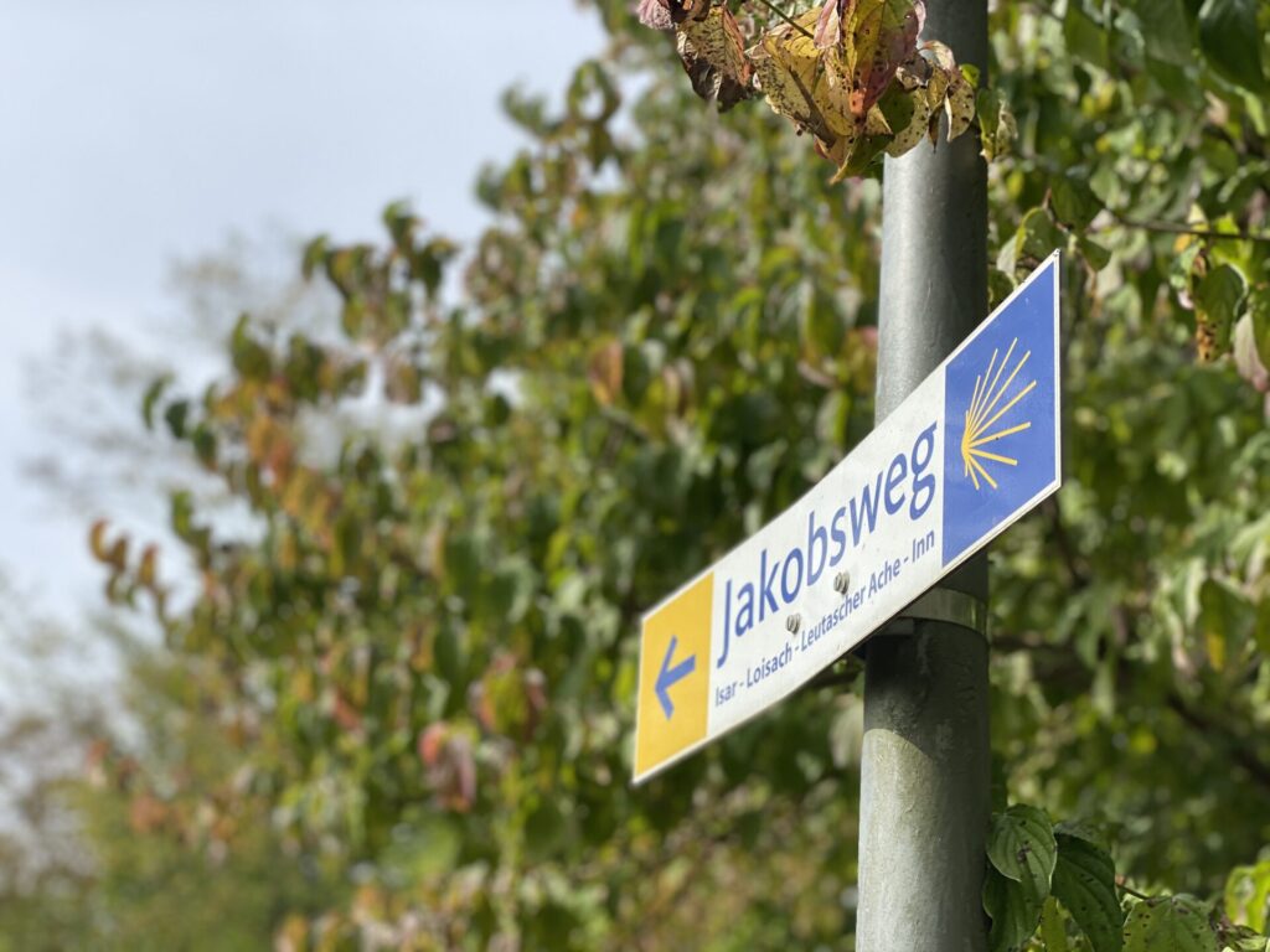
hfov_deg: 36.8
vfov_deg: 28.0
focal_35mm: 52
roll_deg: -5.8
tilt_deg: +24.7
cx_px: 635
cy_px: 476
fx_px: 1908
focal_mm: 6
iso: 20
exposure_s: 1/978
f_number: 2
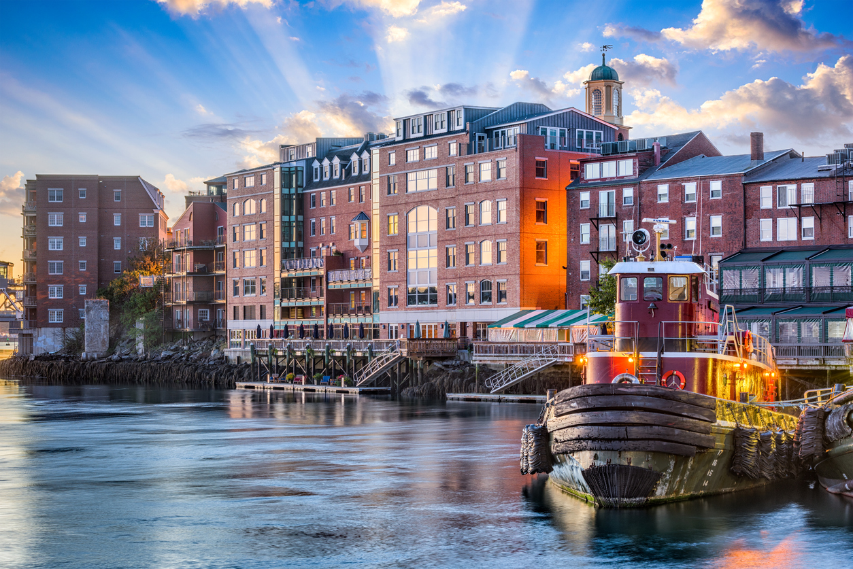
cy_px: 284
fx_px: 1659
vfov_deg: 19.5
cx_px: 426
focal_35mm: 70
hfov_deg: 28.8
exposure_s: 30
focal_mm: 70
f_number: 9
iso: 64
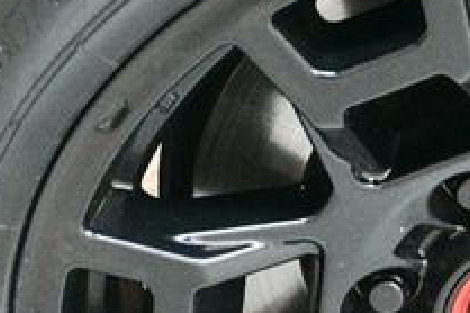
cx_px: 544
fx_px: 2870
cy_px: 356
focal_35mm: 220
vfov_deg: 6.2
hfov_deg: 9.3
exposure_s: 1/50
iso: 12800
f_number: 4.5
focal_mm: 48
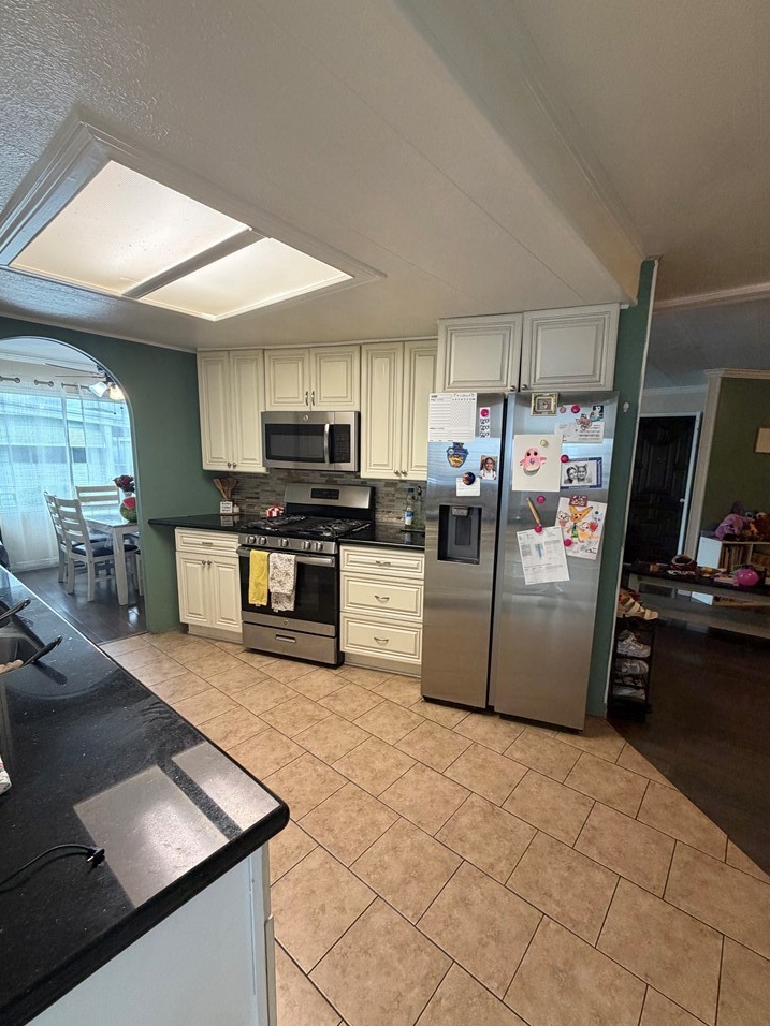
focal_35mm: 15
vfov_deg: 98.1
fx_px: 445
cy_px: 534
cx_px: 409
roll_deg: -1.6
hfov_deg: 81.7
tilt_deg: -9.5
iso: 250
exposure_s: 1/60
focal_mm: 2.22
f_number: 2.2
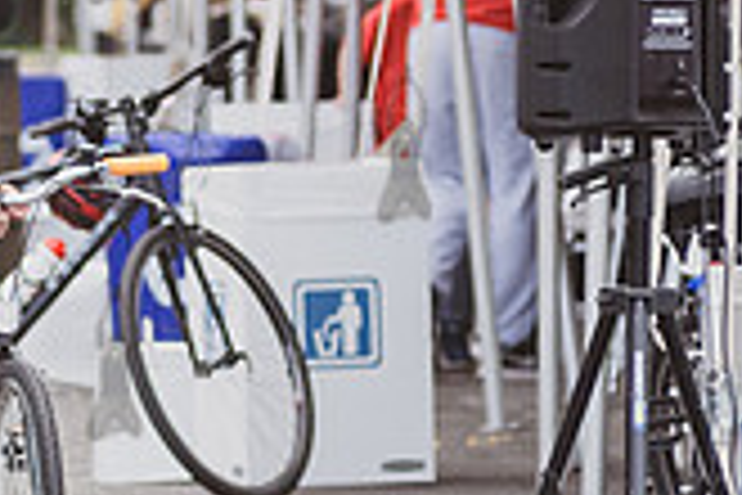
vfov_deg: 1.7
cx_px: -224
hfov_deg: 2.6
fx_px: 16282
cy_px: 264
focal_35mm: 790
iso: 1000
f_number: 4
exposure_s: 1/3200
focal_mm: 170
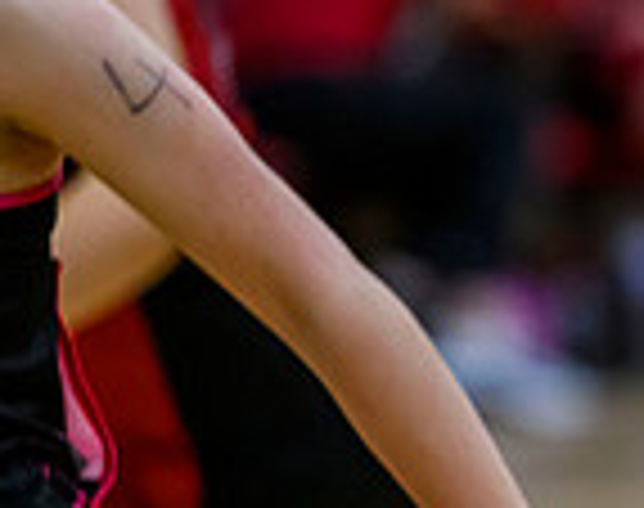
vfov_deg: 1.7
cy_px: 209
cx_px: 1437
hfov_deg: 2.2
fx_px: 16996
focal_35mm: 896
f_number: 3.2
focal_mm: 200
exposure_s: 1/800
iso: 4000
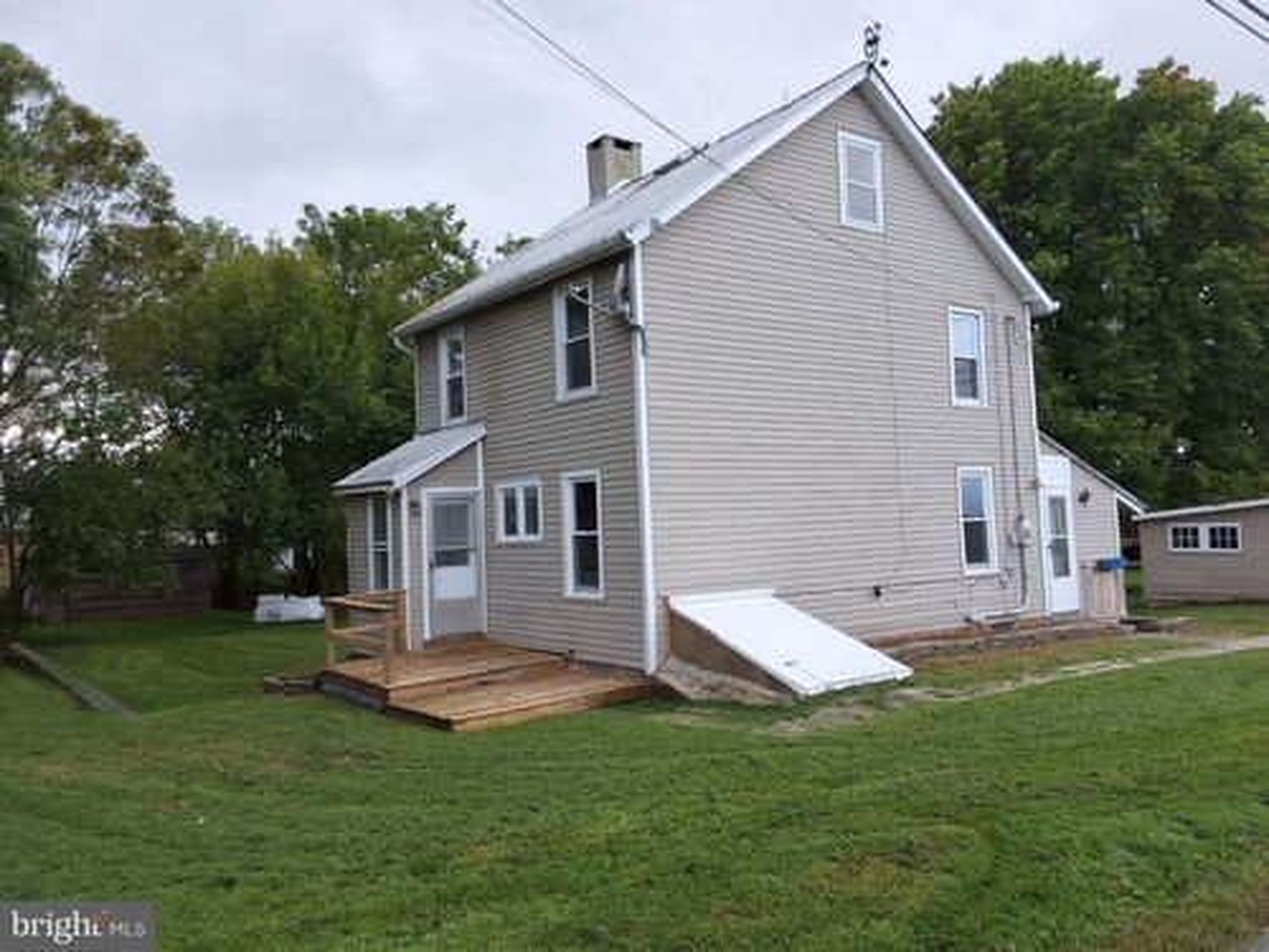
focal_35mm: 28
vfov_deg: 49.7
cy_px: 476
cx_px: 634
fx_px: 1026
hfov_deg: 63.4
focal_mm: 2.91
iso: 32
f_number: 1.9
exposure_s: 1/150
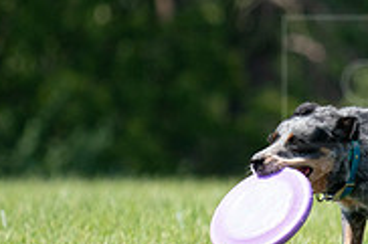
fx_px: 12531
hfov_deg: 1.7
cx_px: 475
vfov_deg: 1.1
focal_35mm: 1227
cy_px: 116
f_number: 6.3
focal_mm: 385
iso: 1600
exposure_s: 1/4000
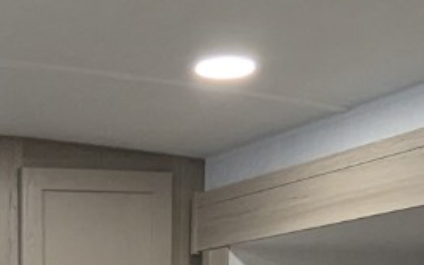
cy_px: 563
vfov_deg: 12.6
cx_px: -53
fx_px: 1017
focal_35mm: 88
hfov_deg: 22.2
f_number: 2.2
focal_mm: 2.35
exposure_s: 1/110
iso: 161
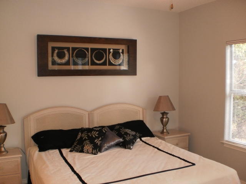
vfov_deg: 39.7
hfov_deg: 51.4
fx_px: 256
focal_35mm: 36
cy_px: 92
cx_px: 123
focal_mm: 6.3
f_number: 3.1
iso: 125
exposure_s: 1/30
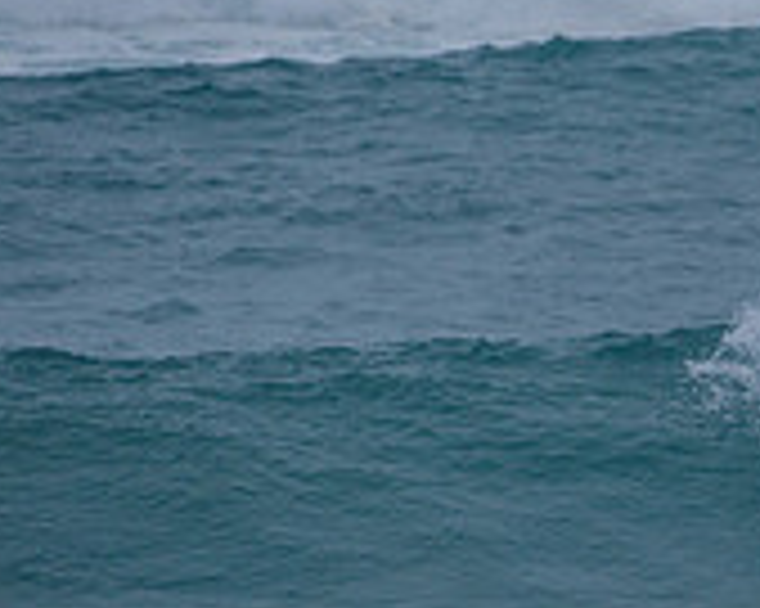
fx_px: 44421
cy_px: 480
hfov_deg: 1.0
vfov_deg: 0.8
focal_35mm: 1976
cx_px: 1268
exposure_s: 1/2000
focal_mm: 500
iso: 360
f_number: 5.6
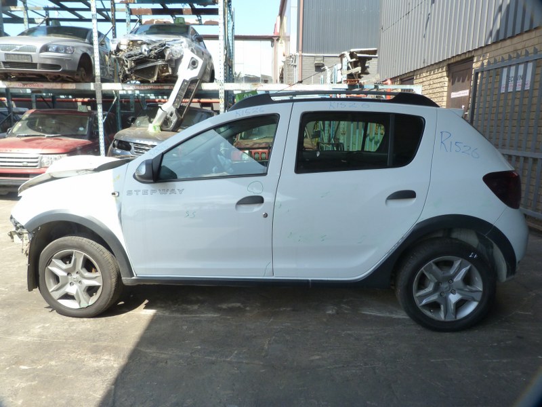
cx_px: 271
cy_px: 204
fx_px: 391
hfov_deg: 69.4
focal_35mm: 25
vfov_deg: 54.9
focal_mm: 4.5
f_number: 4
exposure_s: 1/160
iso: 125
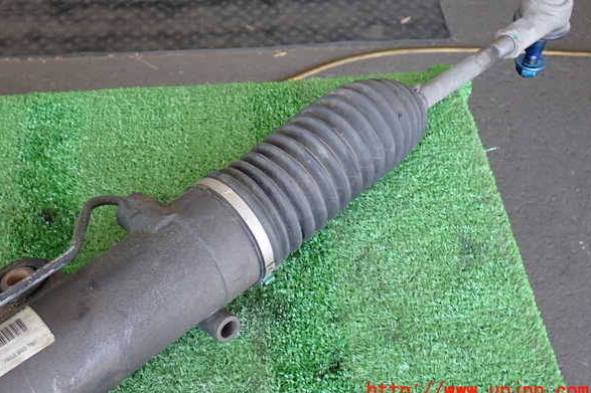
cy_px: 178
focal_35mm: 50
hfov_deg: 39.6
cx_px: 292
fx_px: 821
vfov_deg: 27.0
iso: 250
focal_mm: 8.4
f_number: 3.1
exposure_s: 1/50
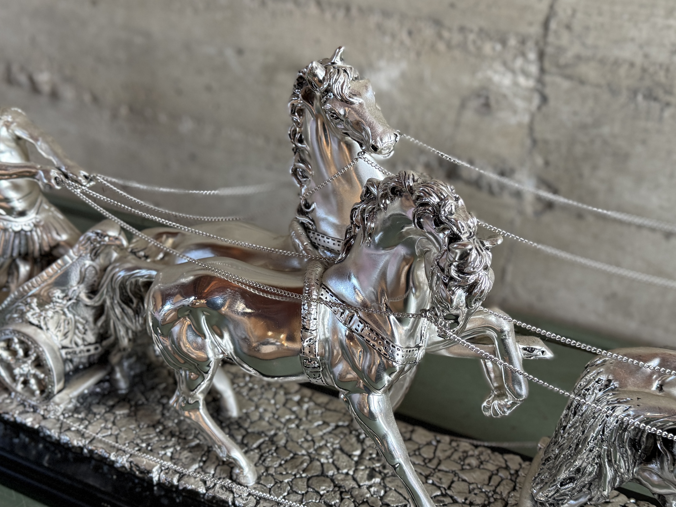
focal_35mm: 25
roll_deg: -2.7
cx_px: 346
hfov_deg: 69.4
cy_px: 254
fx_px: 488
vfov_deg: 54.9
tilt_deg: -27.9
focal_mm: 6.76
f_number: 1.78
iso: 200
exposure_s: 1/79
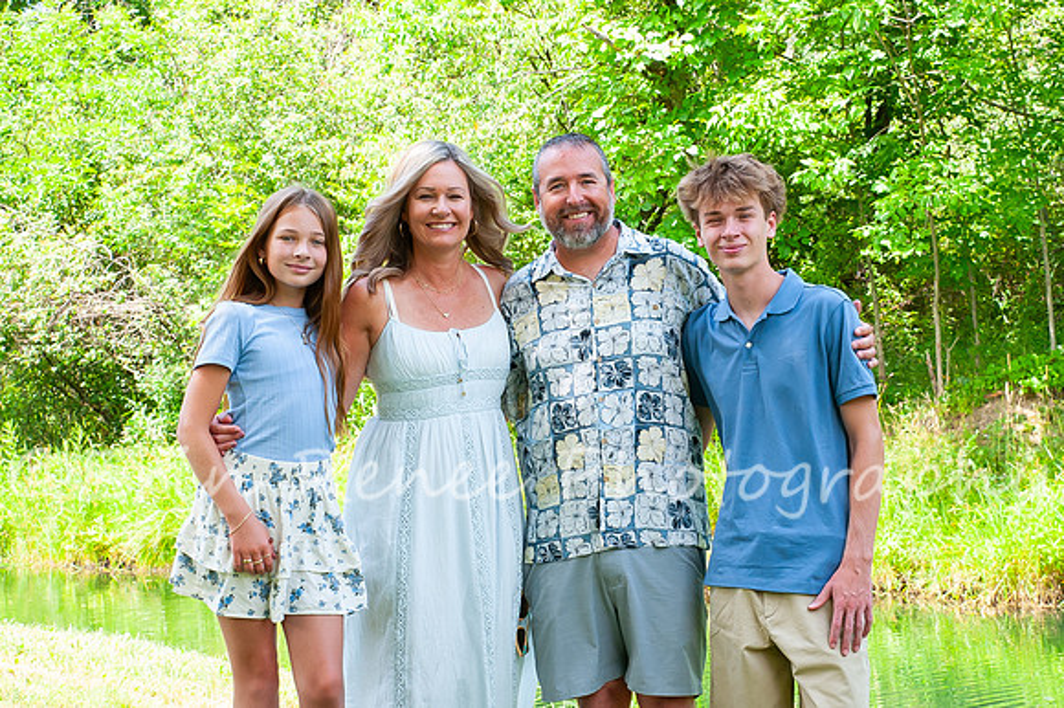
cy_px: 290
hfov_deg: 25.9
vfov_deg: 17.4
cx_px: 636
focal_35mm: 78
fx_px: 2306
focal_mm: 46
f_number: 13
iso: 640
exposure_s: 1/125
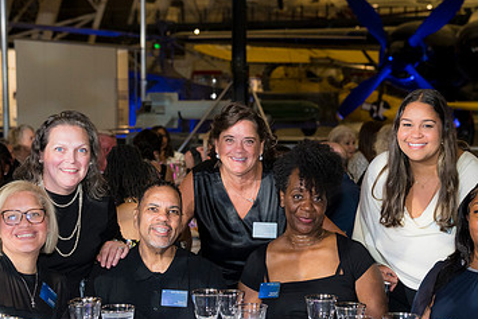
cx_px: 256
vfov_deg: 16.1
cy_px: 199
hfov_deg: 23.9
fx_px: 1129
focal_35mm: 85
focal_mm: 52
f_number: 4
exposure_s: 1/125
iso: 2200
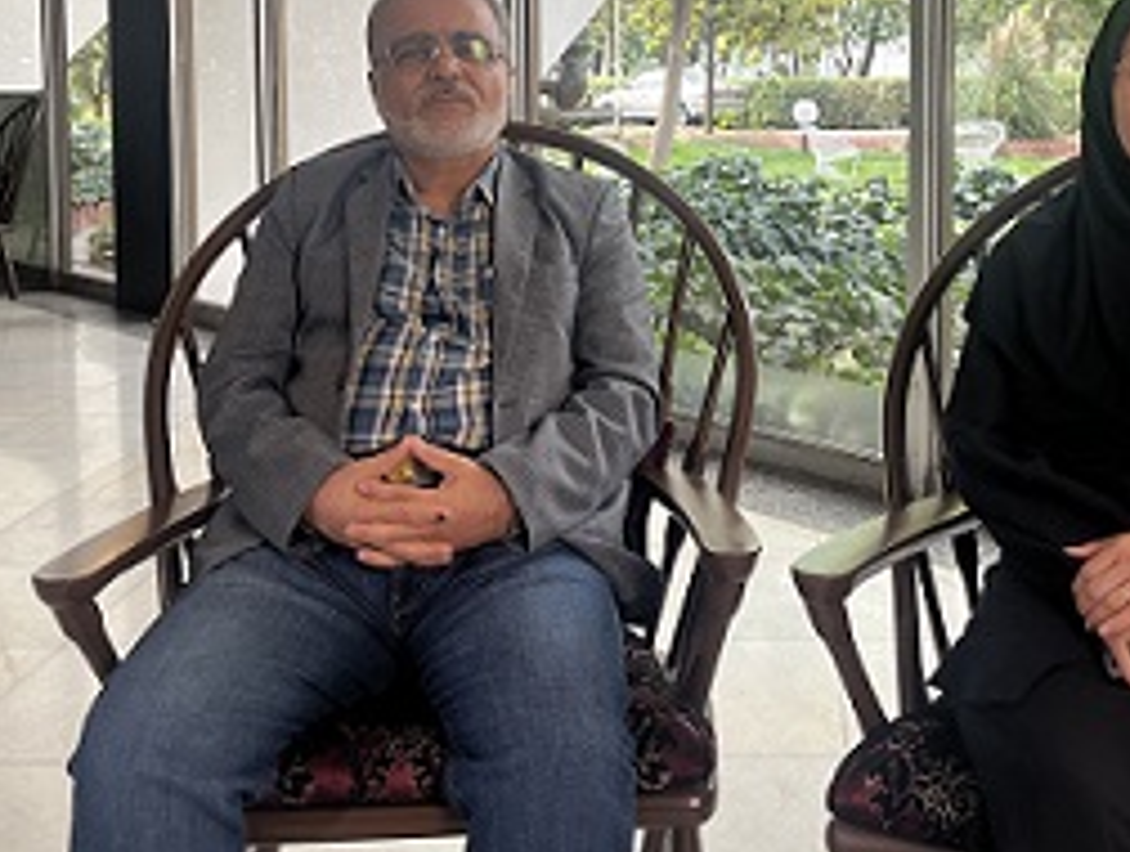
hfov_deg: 41.5
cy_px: 175
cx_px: 753
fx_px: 1472
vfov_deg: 31.5
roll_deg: +0.1
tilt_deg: -3.1
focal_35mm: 45
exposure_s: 1/121
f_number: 1.6
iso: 40
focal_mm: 5.1
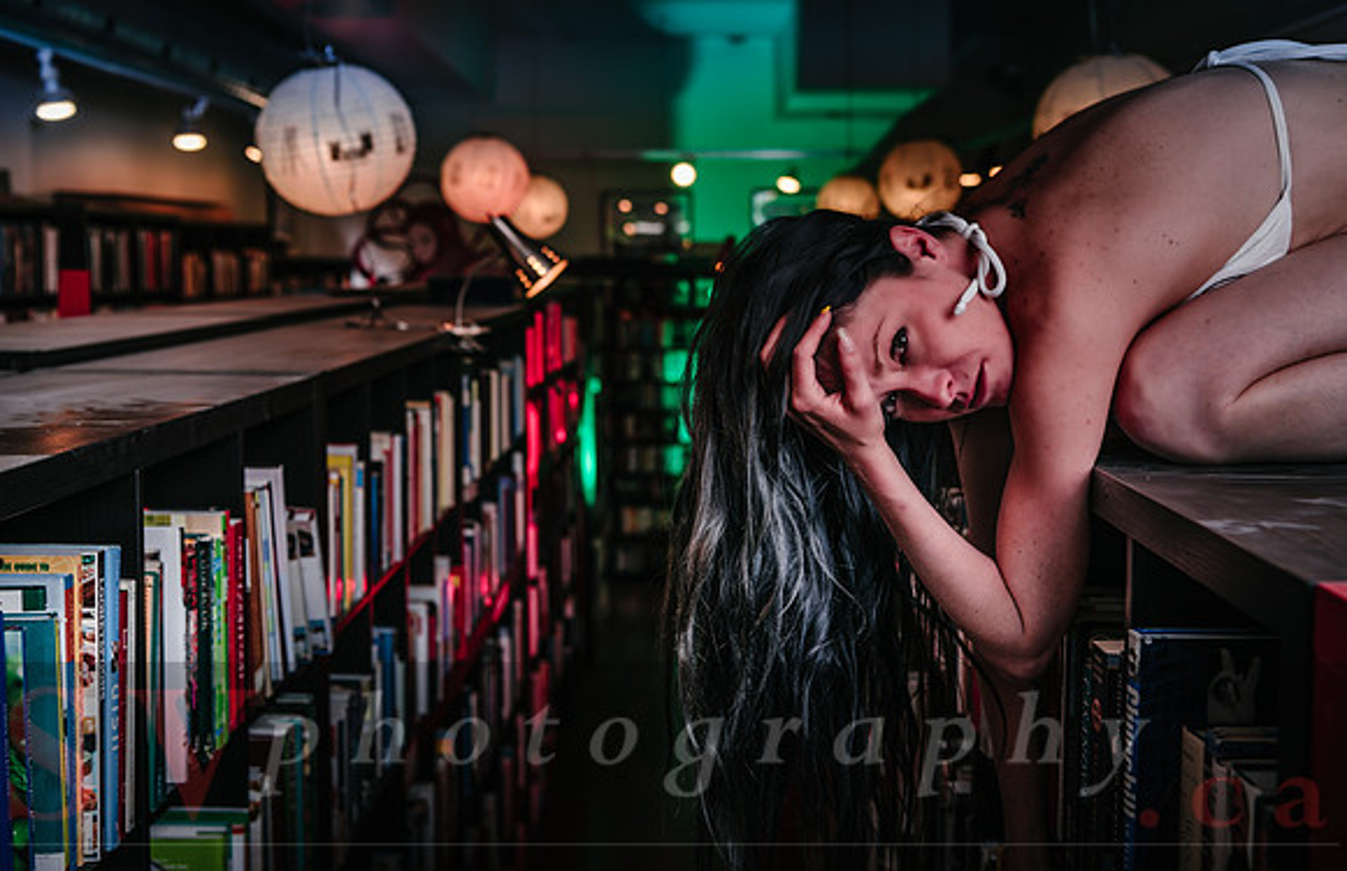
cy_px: 423
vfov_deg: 28.4
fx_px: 1723
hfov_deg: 42.7
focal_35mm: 46
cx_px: 674
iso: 64
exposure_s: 1/80
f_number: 4.5
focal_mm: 46
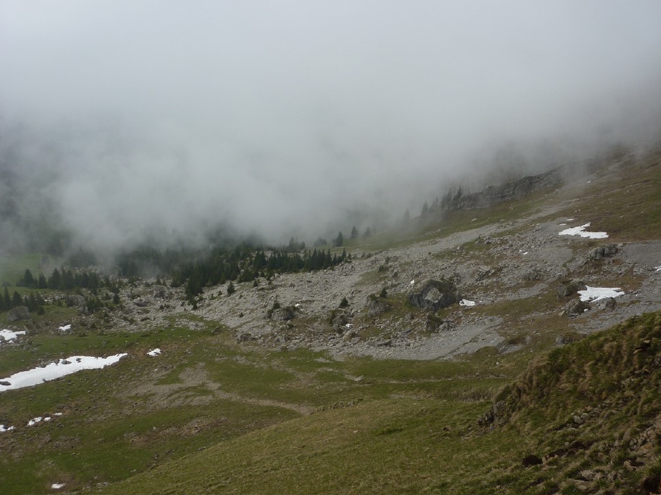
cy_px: 251
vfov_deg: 34.3
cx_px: 339
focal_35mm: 42
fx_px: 802
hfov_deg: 44.8
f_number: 4.5
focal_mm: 6.5
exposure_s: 1/500
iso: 80
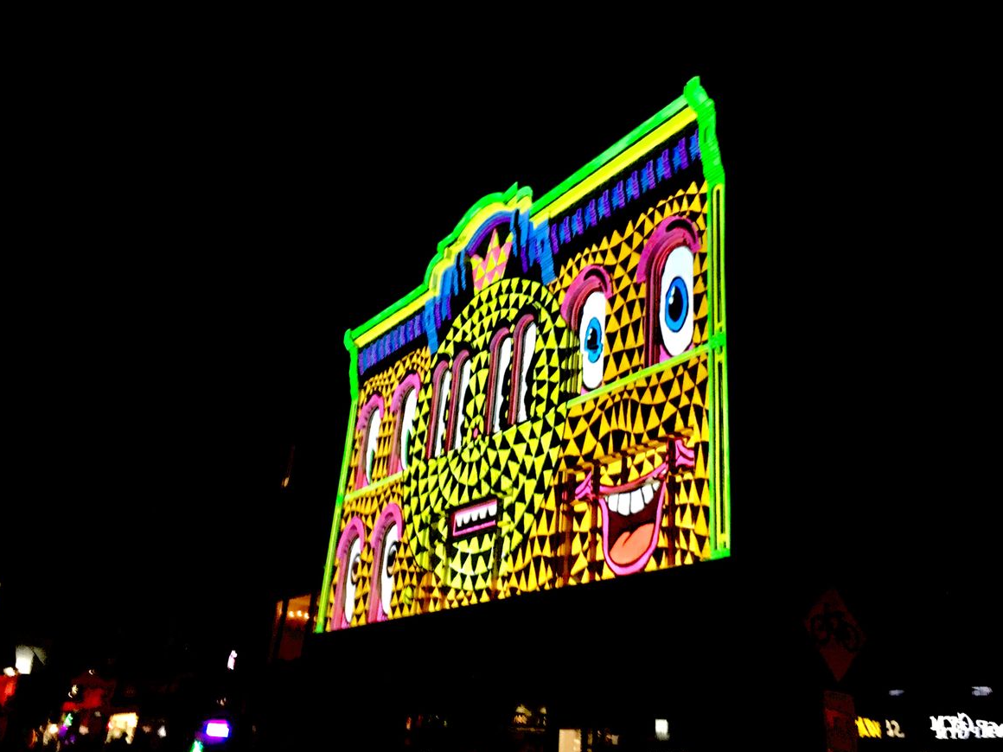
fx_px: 927
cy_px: 354
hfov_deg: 56.8
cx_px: 529
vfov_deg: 44.1
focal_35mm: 32
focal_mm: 4.15
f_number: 2.2
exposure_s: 1/15
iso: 200
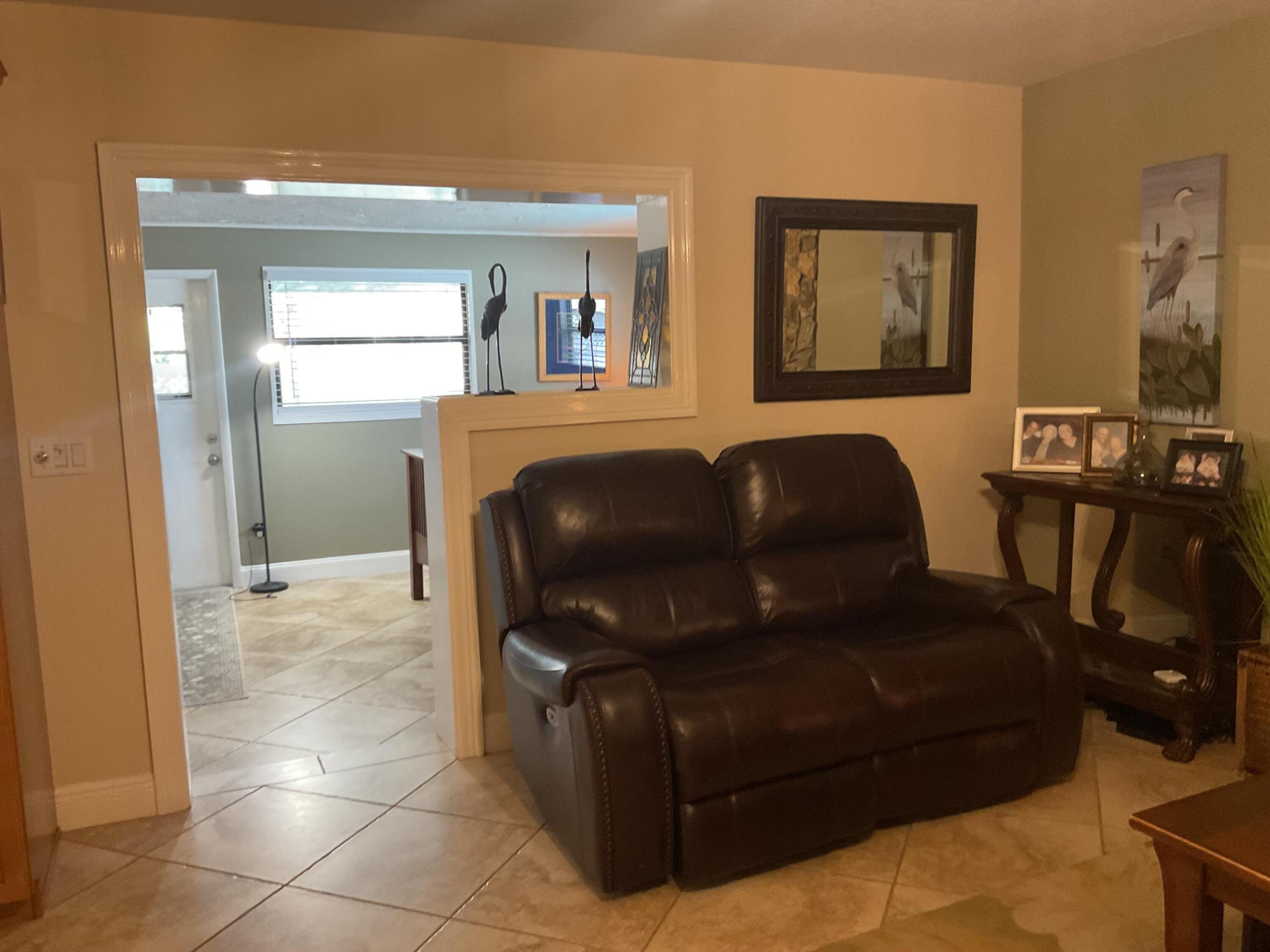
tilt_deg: -7.2
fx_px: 1064
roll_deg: +0.7
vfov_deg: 48.2
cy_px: 476
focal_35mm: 29
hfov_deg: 61.7
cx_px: 635
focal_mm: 3
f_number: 1.8
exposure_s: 1/40
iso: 200
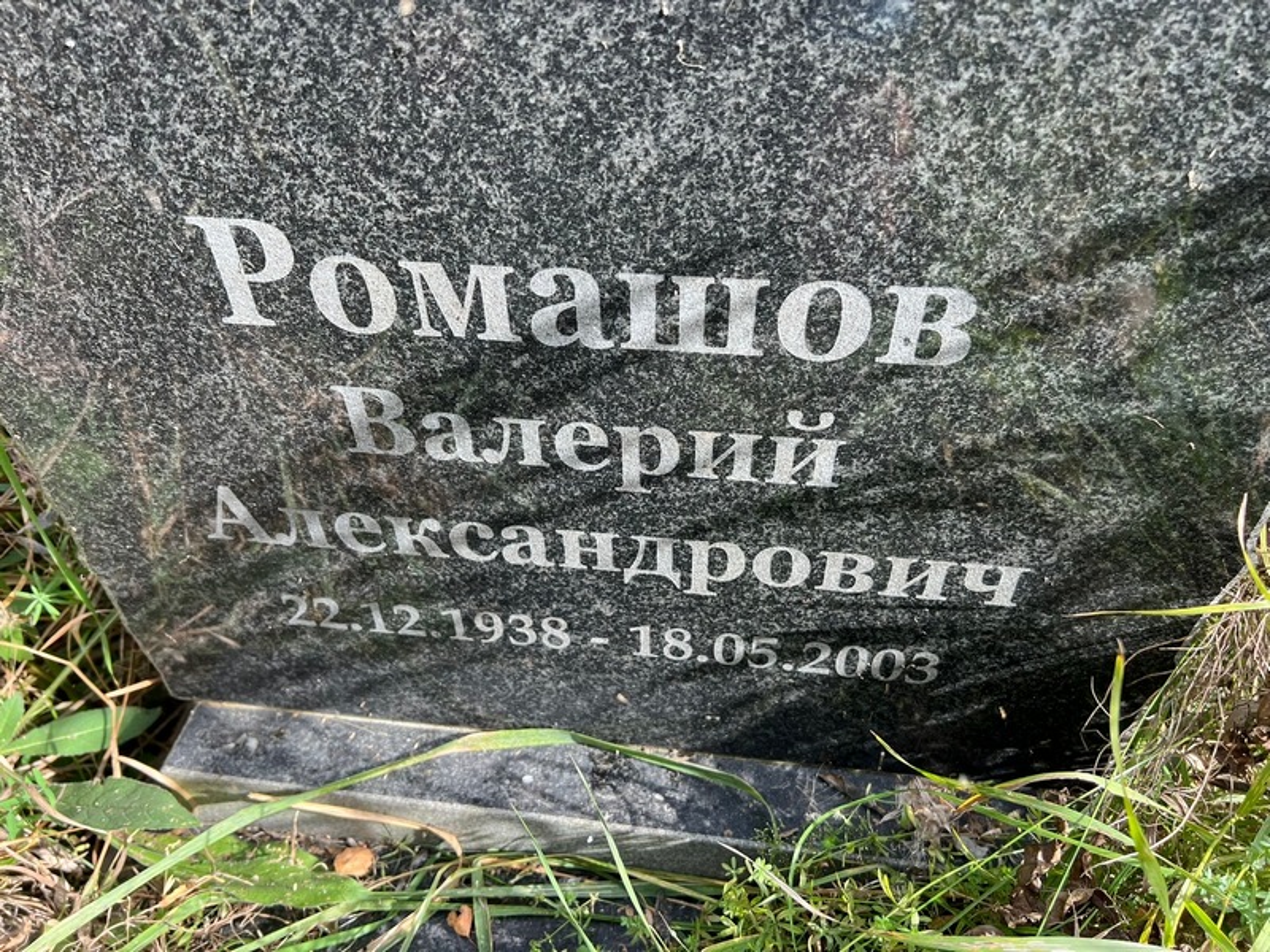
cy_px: 476
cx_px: 635
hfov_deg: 67.3
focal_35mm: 26
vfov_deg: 53.1
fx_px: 954
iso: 50
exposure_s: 1/418
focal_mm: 5.7
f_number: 1.5
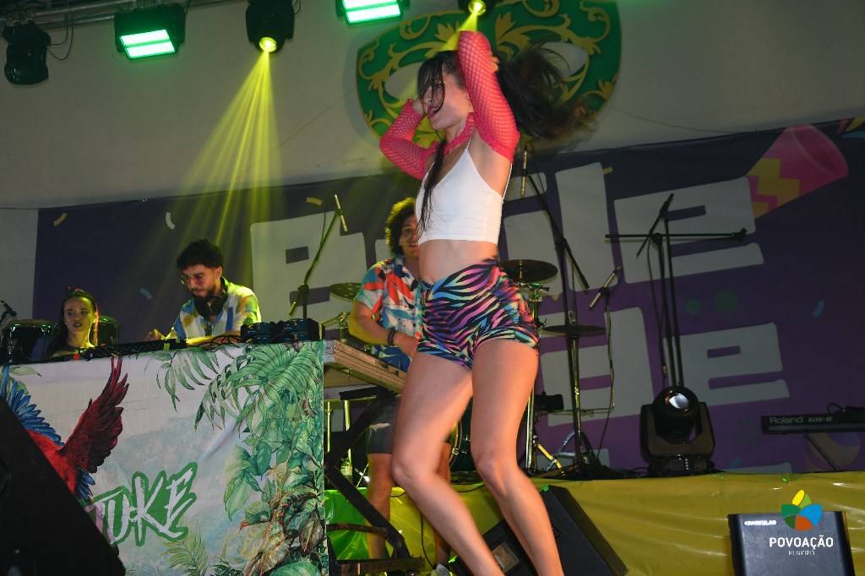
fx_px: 1081
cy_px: 288
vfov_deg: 29.8
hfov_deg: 43.6
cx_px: 432
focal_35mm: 45
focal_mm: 30
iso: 1000
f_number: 4.2
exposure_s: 1/40
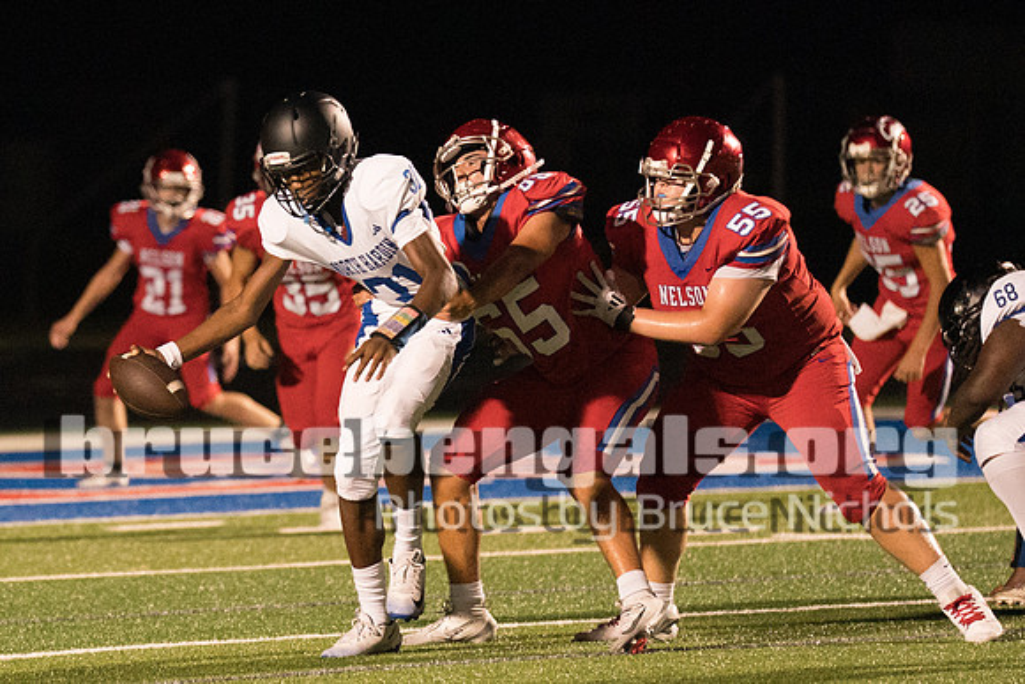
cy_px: 355
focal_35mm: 426
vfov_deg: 3.2
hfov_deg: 4.8
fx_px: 12140
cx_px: 216
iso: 10000
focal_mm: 200
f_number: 2.8
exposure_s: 1/1000
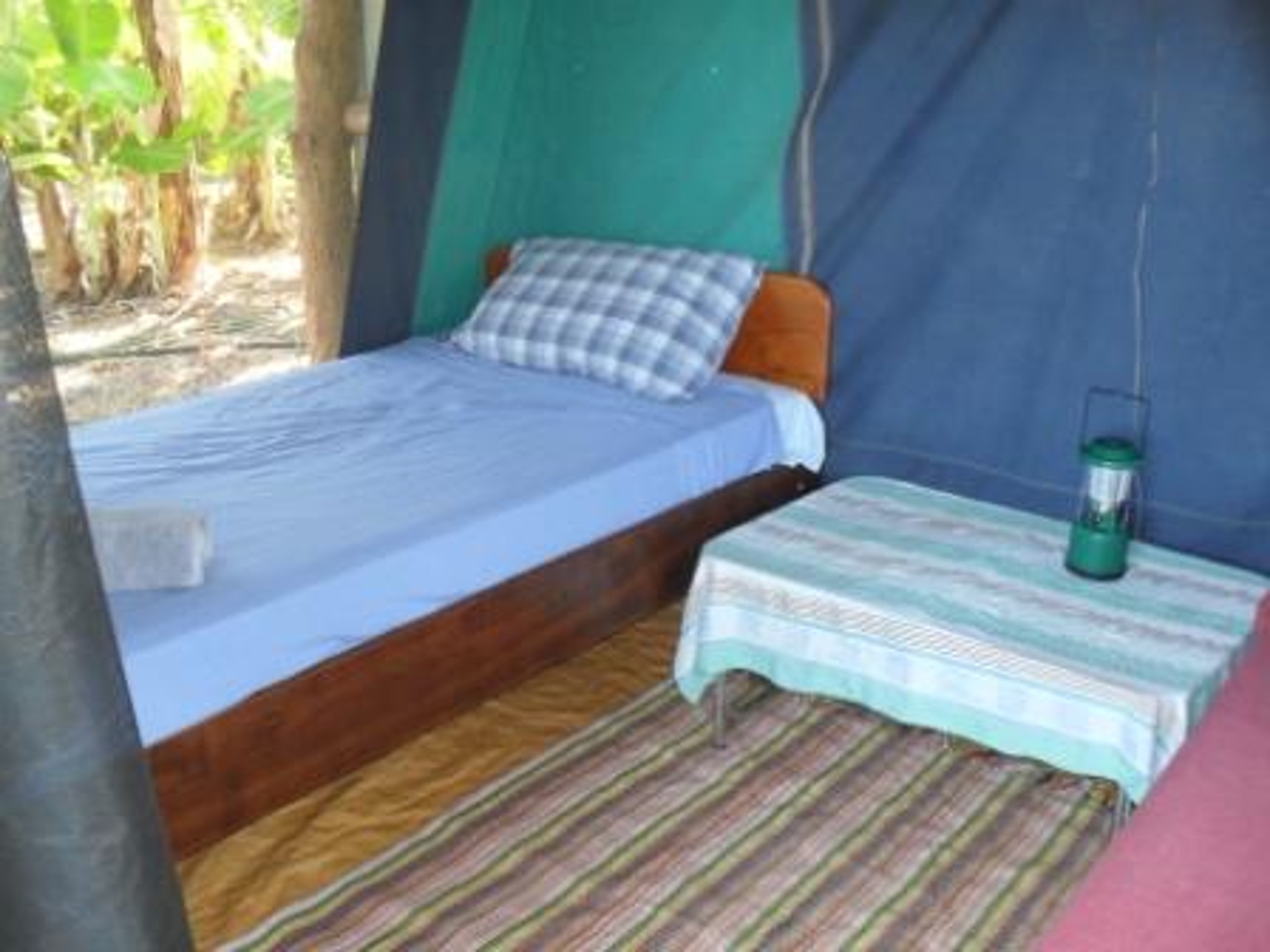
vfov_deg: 40.7
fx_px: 1284
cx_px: 635
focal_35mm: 35
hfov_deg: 52.6
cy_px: 476
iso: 200
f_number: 3.2
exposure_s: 1/45
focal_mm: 6.3
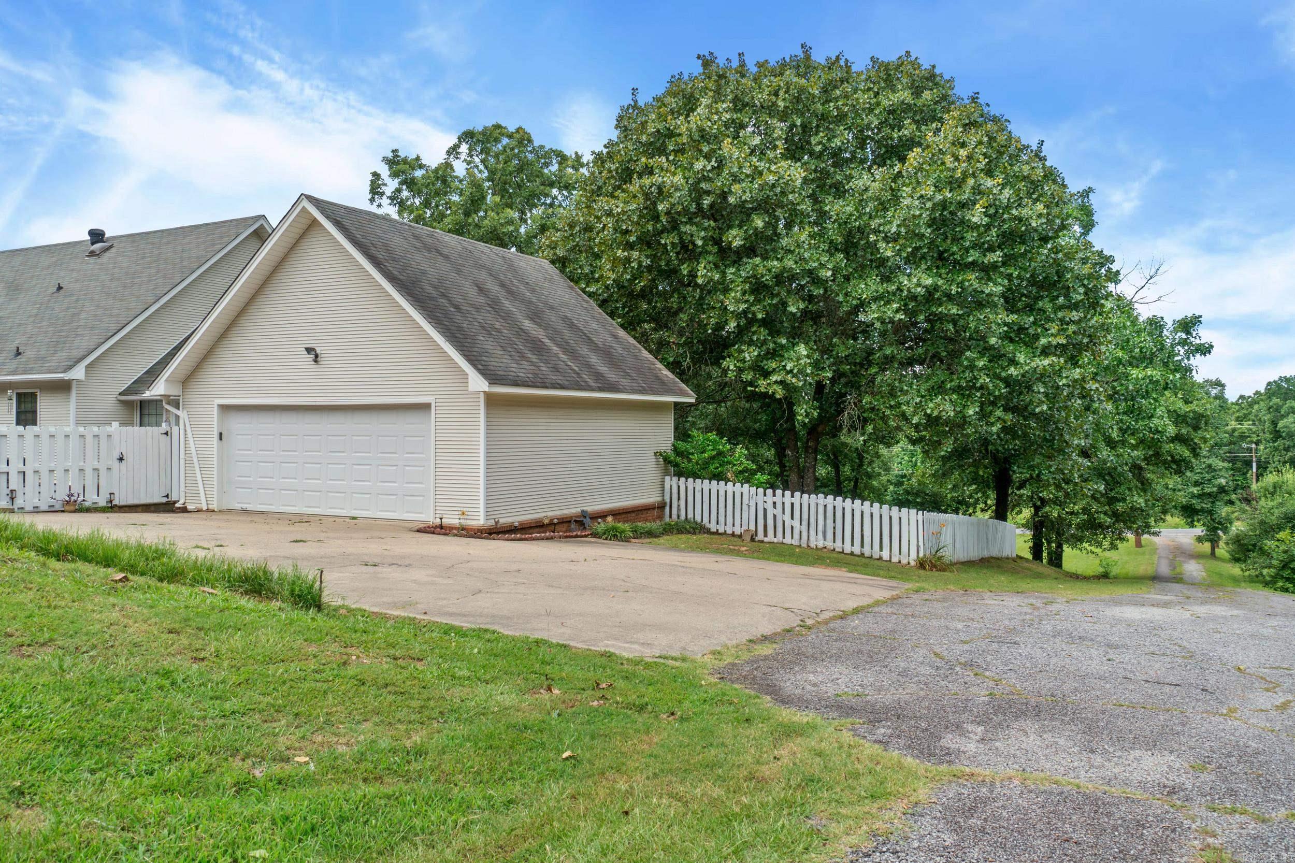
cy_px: 432
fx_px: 971
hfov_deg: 67.4
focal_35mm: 27
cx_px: 648
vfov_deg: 47.9
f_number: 9
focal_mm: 18
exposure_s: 1/320
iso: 250
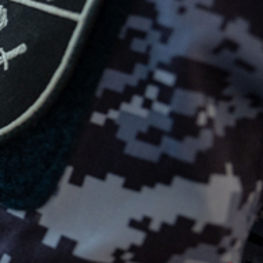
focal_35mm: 80
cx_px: -229
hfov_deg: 17.2
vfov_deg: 21.4
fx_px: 688
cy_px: 62
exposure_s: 1/160
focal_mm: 24
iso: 1000
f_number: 2.8
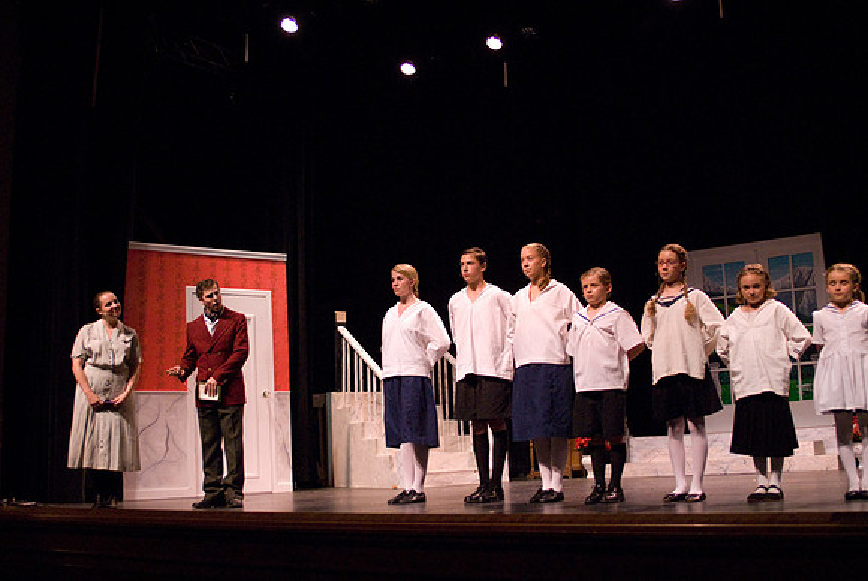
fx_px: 1014
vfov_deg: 32.0
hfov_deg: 46.4
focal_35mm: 42
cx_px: 434
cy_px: 290
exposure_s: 1/200
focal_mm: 28
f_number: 2.8
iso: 1600
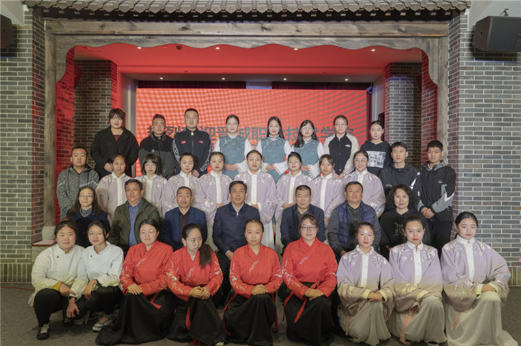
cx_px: 260
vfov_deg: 44.9
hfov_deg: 63.7
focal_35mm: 29
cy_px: 173
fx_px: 419
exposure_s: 1/40
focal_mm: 29
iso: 200
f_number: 4
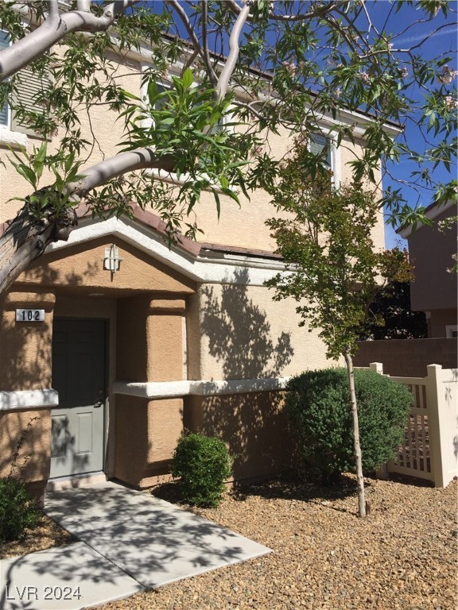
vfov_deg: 61.7
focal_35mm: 29
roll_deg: +0.5
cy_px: 305
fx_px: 512
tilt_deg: +6.9
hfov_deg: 48.2
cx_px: 229
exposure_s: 1/3300
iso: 32
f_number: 2.2
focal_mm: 4.15
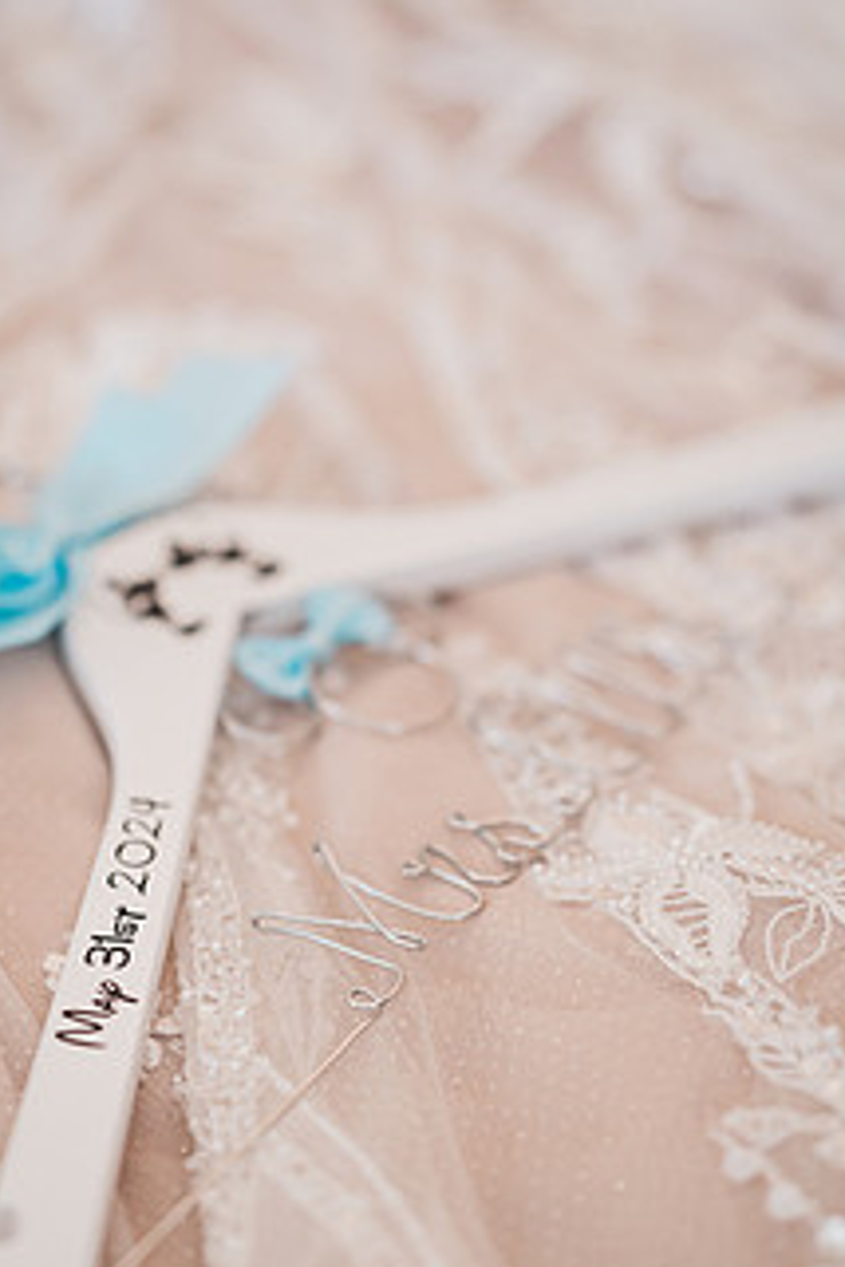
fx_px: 2464
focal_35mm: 70
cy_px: 730
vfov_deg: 28.8
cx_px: 363
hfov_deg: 19.4
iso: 400
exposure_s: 1/200
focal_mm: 50
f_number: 1.4
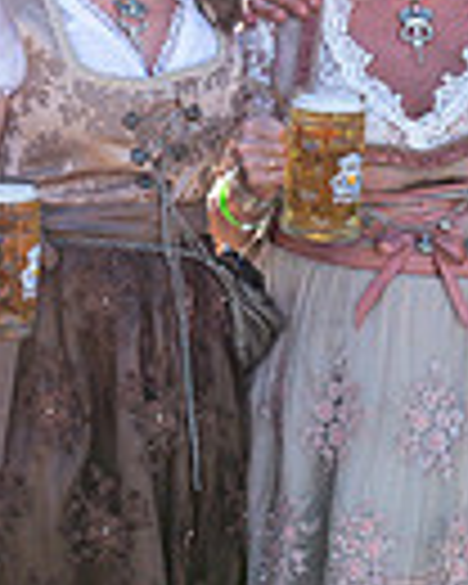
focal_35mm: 121
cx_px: -72
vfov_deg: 15.8
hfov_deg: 12.5
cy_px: 173
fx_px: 2095
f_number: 4
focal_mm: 29
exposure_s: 1/3200
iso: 1000
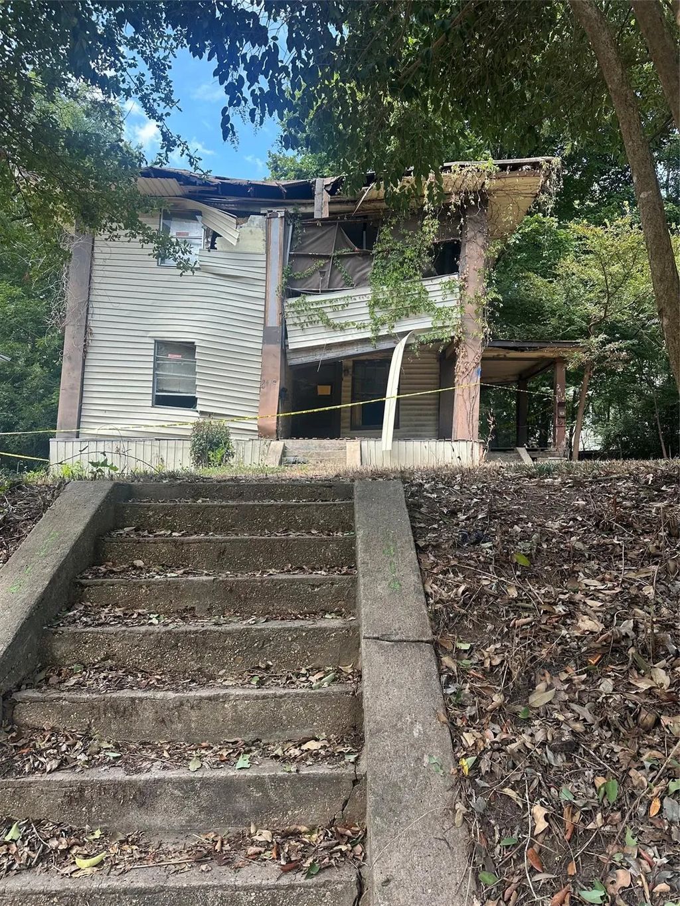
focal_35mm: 24
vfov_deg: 71.6
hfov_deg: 56.8
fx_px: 629
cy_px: 453
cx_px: 340
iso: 80
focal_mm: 6.86
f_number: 1.78
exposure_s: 1/762
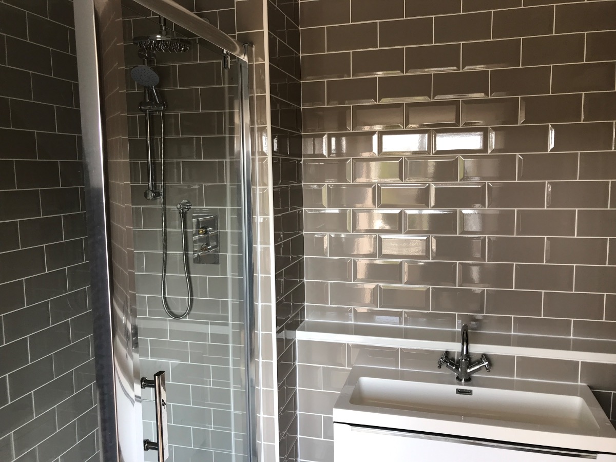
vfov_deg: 49.7
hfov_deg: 63.4
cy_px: 231
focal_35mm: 28
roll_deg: +1.2
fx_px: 498
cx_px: 308
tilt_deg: -5.7
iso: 25
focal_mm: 3.99
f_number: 1.8
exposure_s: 1/50
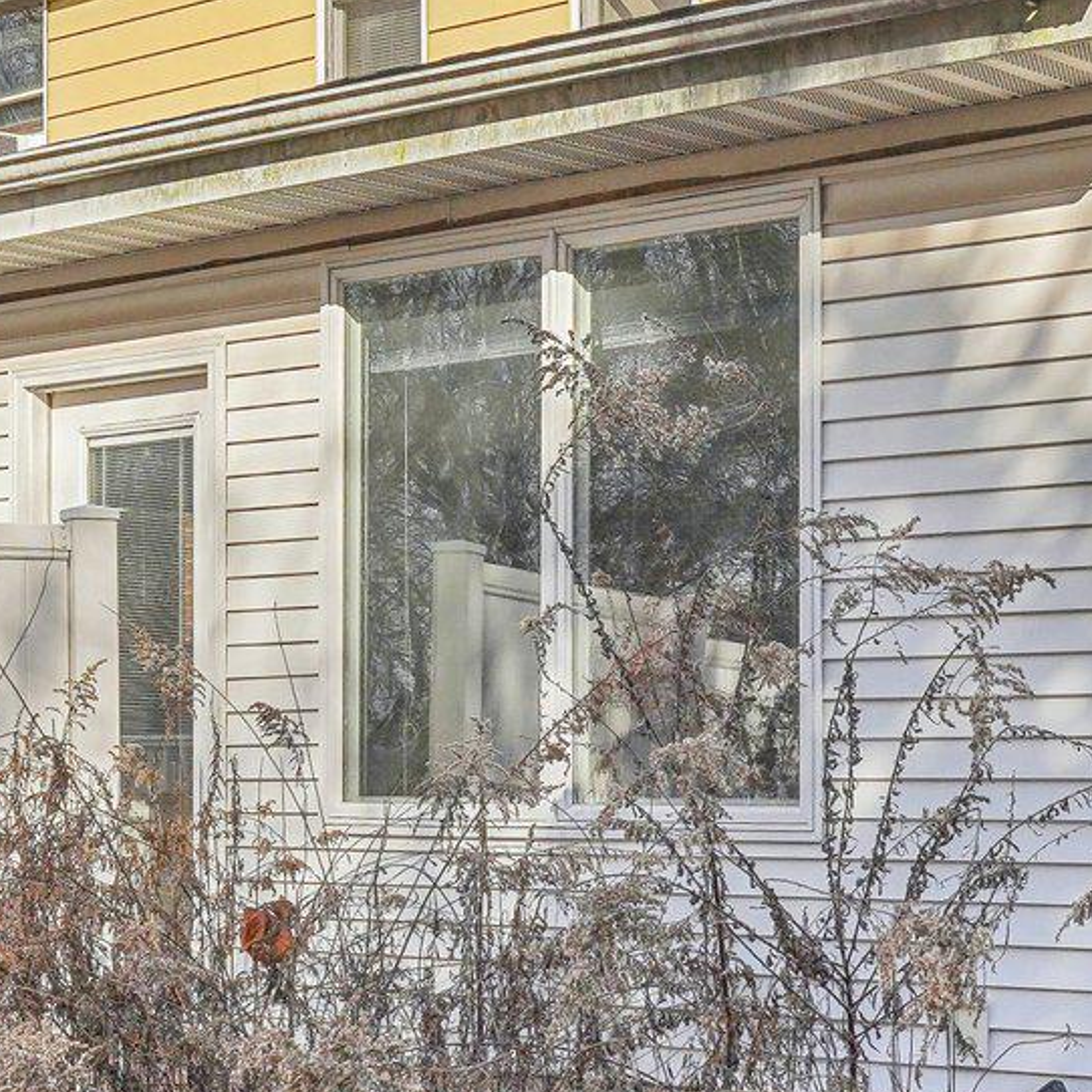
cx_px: 907
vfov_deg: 22.3
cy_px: 271
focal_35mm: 77
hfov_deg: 22.1
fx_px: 2748
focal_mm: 24
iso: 500
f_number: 8
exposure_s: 1/2000
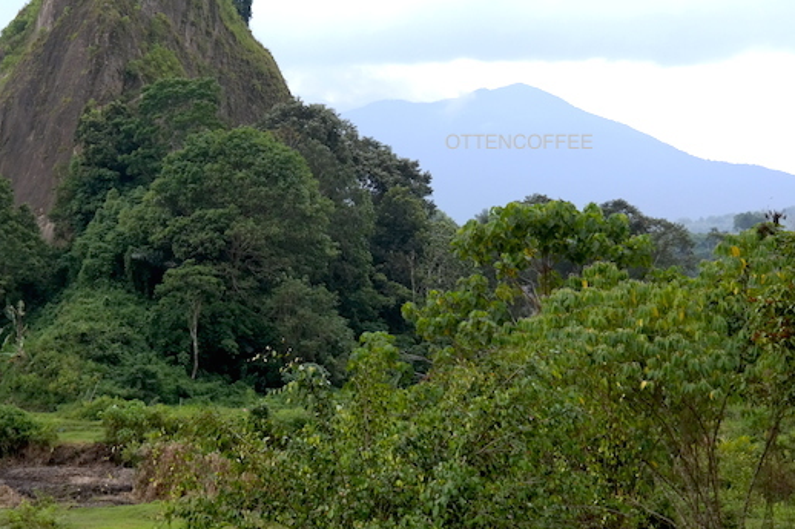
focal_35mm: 71
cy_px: 159
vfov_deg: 19.1
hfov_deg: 28.4
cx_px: 335
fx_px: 1567
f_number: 4.5
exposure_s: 1/125
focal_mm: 30
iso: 100
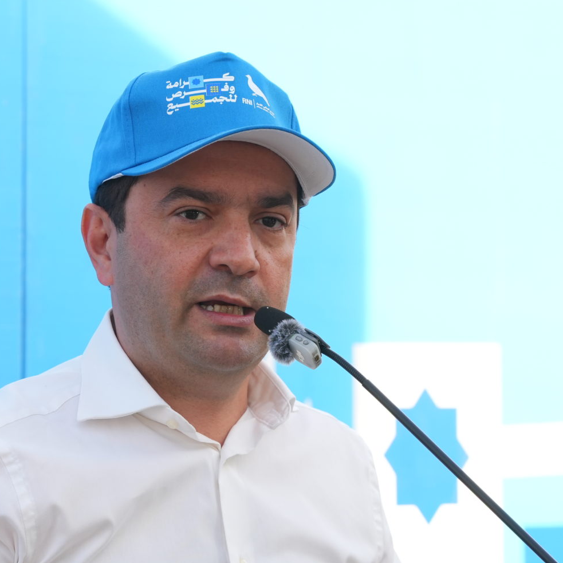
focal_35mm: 352
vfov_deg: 5.0
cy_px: 468
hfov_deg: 5.0
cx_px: 359
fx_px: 6477
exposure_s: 1/320
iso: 500
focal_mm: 159
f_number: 5.6
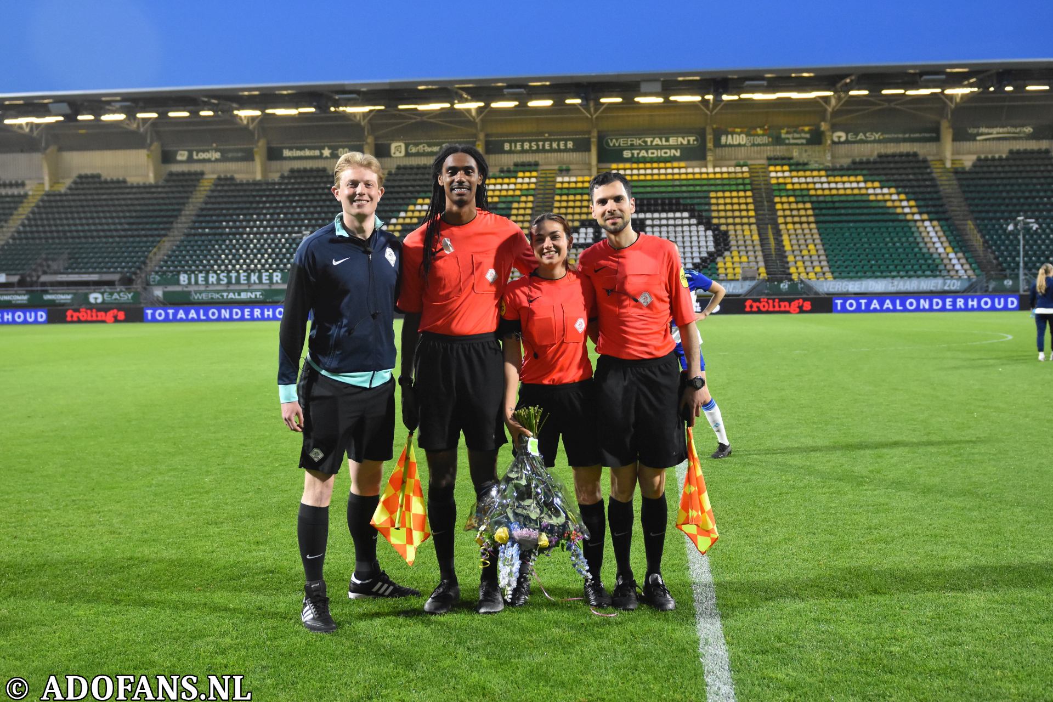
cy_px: 351
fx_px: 1185
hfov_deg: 47.9
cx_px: 526
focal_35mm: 40
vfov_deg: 33.0
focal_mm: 27
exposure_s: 1/320
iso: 2500
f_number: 2.8
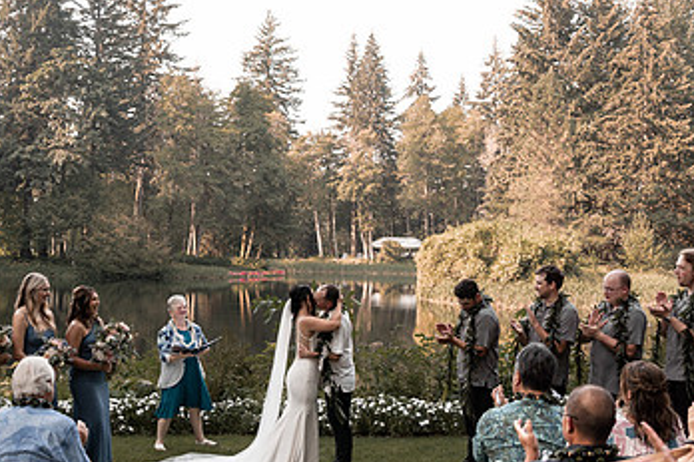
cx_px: 311
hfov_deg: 48.4
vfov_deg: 33.4
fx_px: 771
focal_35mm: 40
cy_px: 234
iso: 200
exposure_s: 1/800
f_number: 2.8
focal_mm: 24
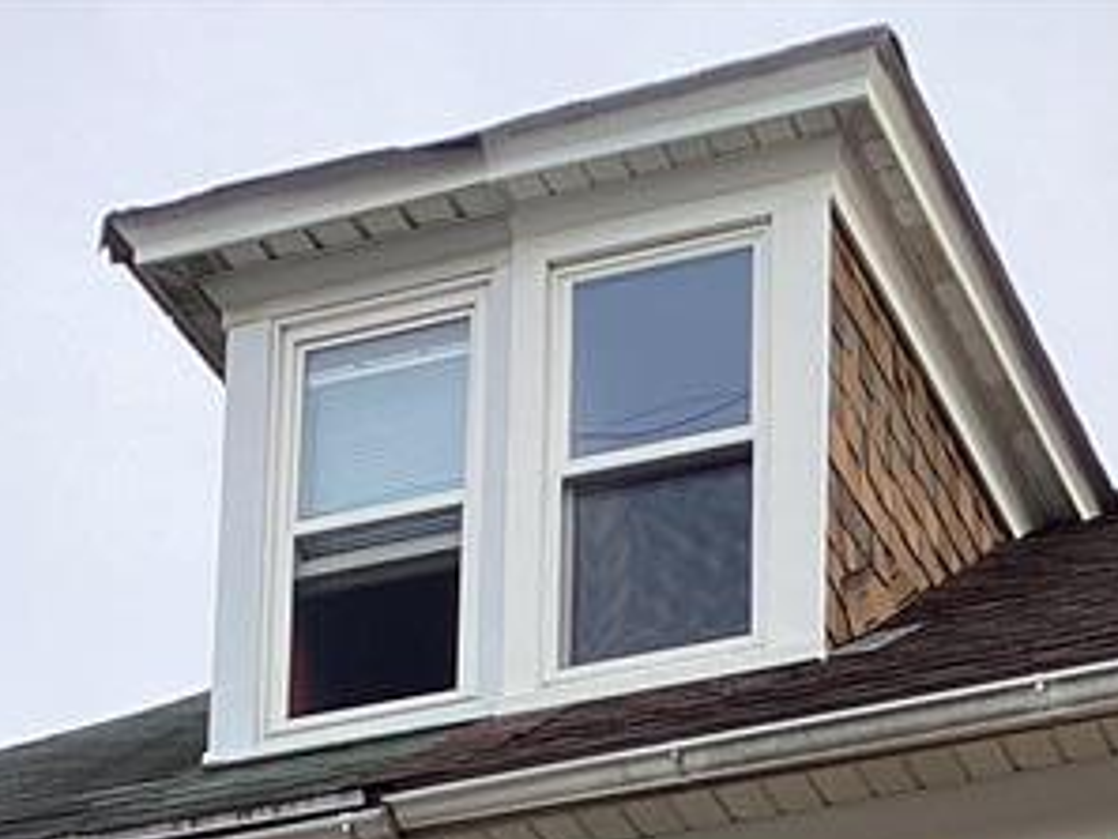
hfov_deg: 18.0
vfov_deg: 11.7
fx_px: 3457
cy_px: 1915
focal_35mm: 107
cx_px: 1046
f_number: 2.4
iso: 40
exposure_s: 1/120
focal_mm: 3.3
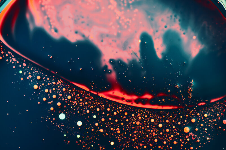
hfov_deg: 15.2
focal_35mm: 135
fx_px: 846
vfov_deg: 10.1
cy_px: 75
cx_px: 113
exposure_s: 1/4
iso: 400
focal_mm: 90
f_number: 5.3
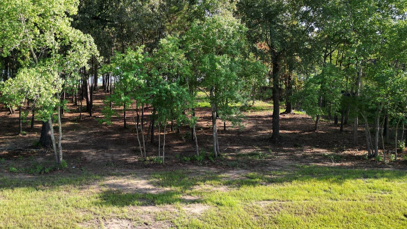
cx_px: 147
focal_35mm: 37
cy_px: 55
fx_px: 399
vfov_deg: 31.4
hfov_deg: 53.3
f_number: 1.7
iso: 100
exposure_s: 1/1000
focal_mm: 6.72
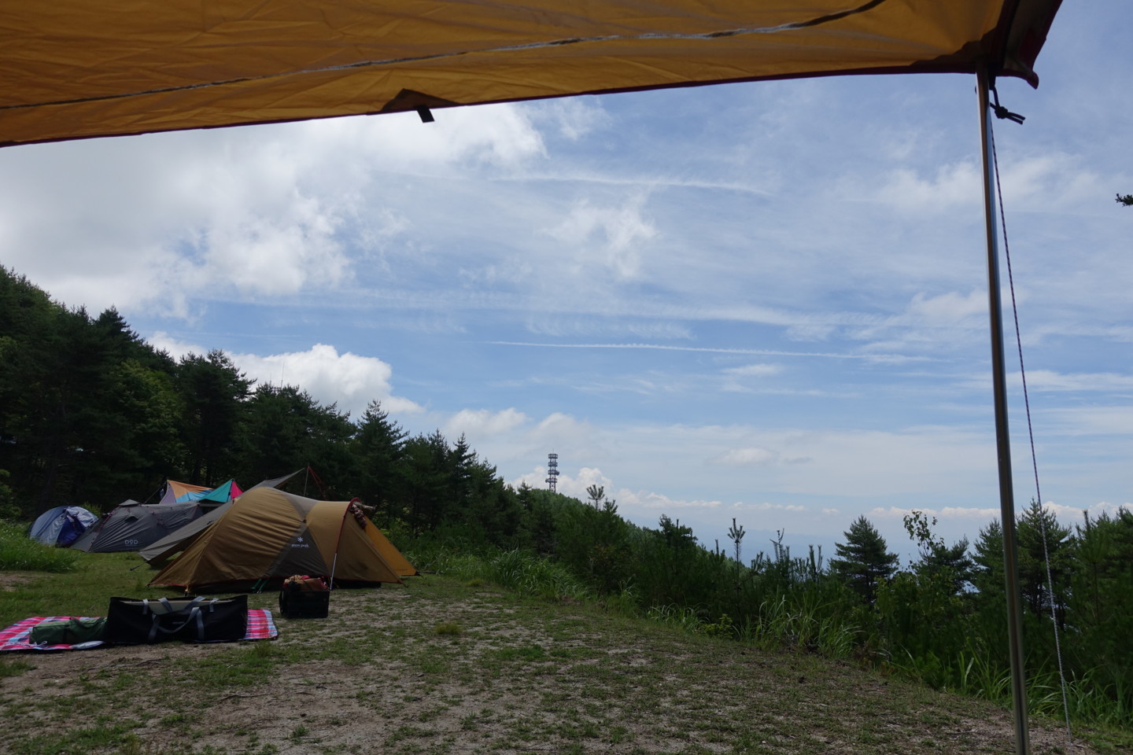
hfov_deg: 73.7
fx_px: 755
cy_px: 378
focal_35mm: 24
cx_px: 566
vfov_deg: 53.1
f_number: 4
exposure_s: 1/250
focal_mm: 8.8
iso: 125
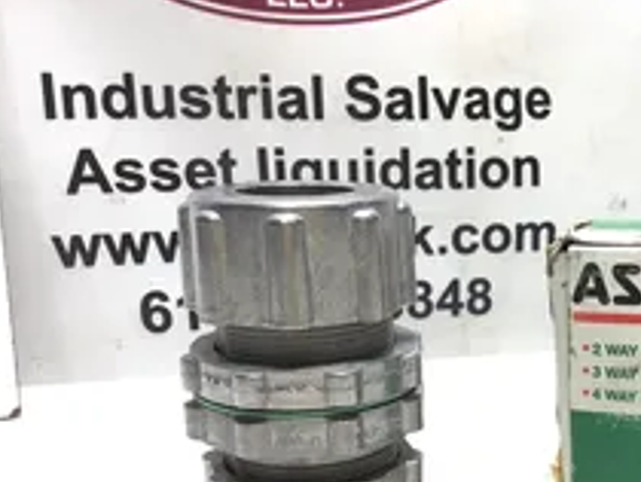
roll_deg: +1.0
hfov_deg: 31.3
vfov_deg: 24.4
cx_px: 568
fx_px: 1094
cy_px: 394
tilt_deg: -16.1
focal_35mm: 59
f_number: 2.4
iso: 50
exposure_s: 1/120
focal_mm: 3.3
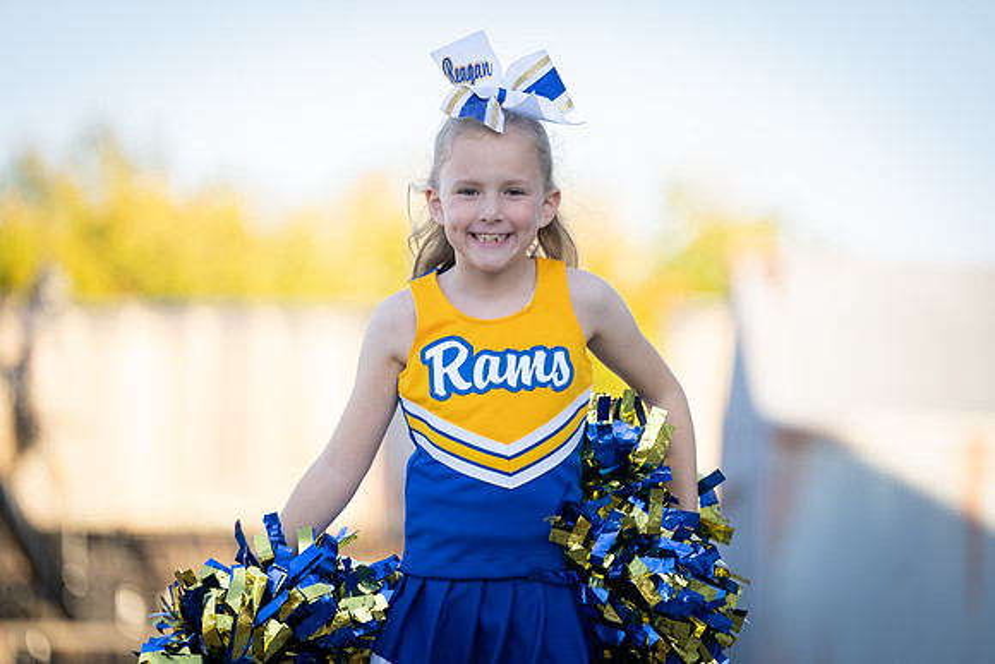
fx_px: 4478
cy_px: 332
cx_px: 498
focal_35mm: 162
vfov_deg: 8.5
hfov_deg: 12.7
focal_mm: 162
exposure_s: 1/400
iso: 125
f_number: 2.8
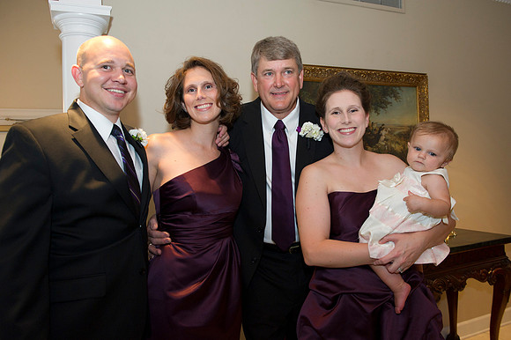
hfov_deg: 65.5
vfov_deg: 46.4
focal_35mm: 28
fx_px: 397
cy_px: 170
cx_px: 256
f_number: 4
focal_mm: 28
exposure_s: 1/100
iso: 1250
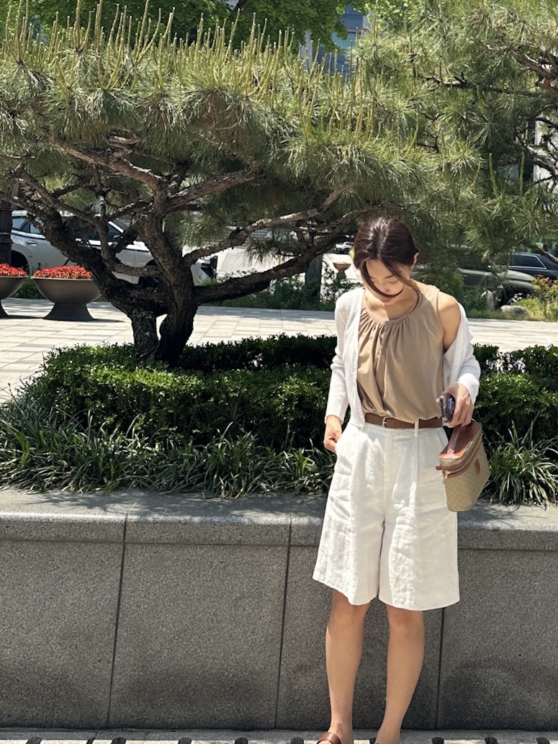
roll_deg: +0.8
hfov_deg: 39.8
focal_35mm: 35
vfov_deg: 52.4
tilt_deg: +6.8
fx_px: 752
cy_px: 312
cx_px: 405
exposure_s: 1/2410
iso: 80
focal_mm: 6.86
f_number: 1.78
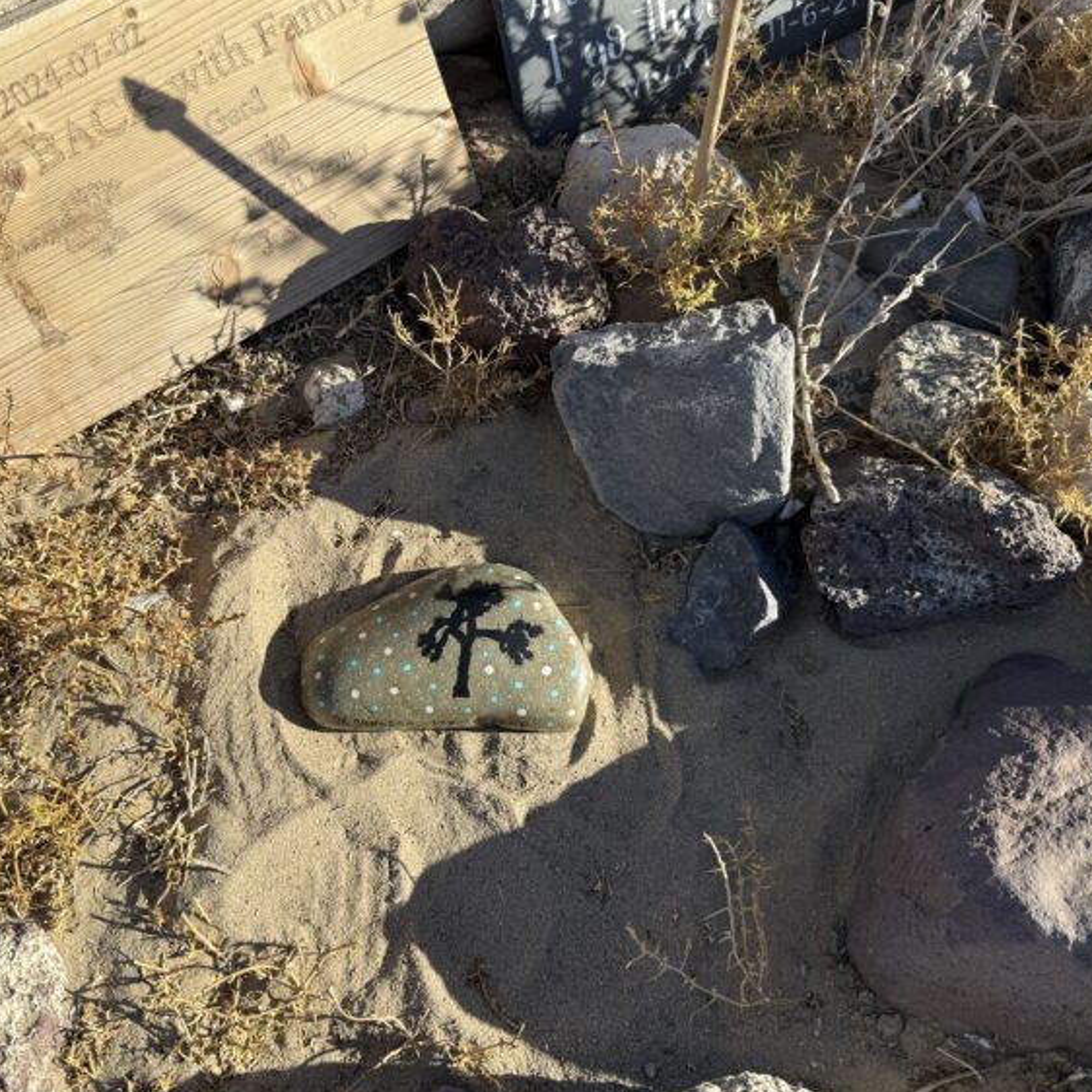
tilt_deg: -60.1
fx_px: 1035
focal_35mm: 29
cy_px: 552
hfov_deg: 55.5
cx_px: 494
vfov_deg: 55.6
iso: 80
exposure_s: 1/2525
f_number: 1.78
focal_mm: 6.76
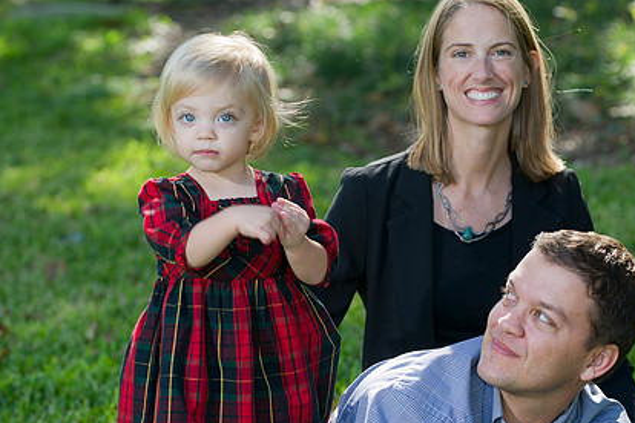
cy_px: 208
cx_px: 359
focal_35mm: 175
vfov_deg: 7.8
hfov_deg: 11.7
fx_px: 3087
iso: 250
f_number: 4
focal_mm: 125
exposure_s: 1/160
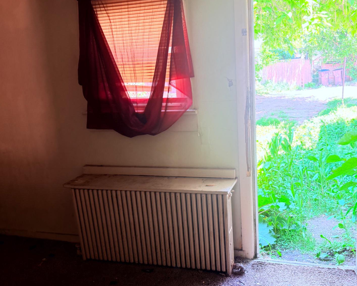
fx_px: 359
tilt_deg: -13.2
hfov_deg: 52.5
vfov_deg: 43.3
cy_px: 160
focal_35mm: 34
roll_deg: +4.1
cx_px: 214
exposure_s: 1/60
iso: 320
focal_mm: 6.76
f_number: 1.78
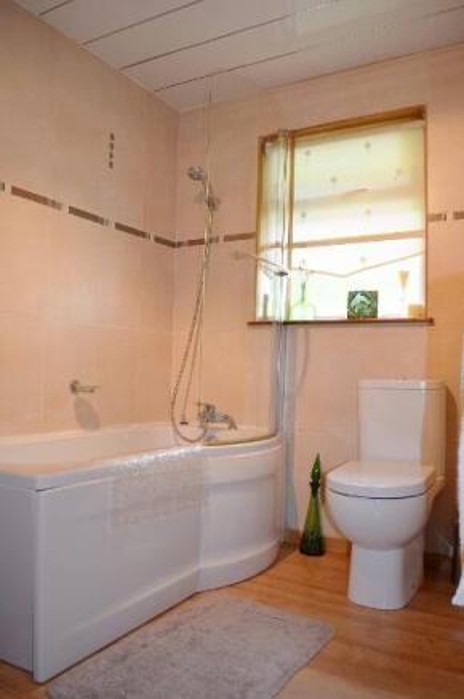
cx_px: 232
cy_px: 350
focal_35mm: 27
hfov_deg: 47.8
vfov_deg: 67.5
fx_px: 524
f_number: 3.5
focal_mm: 18
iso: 450
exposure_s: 1/60
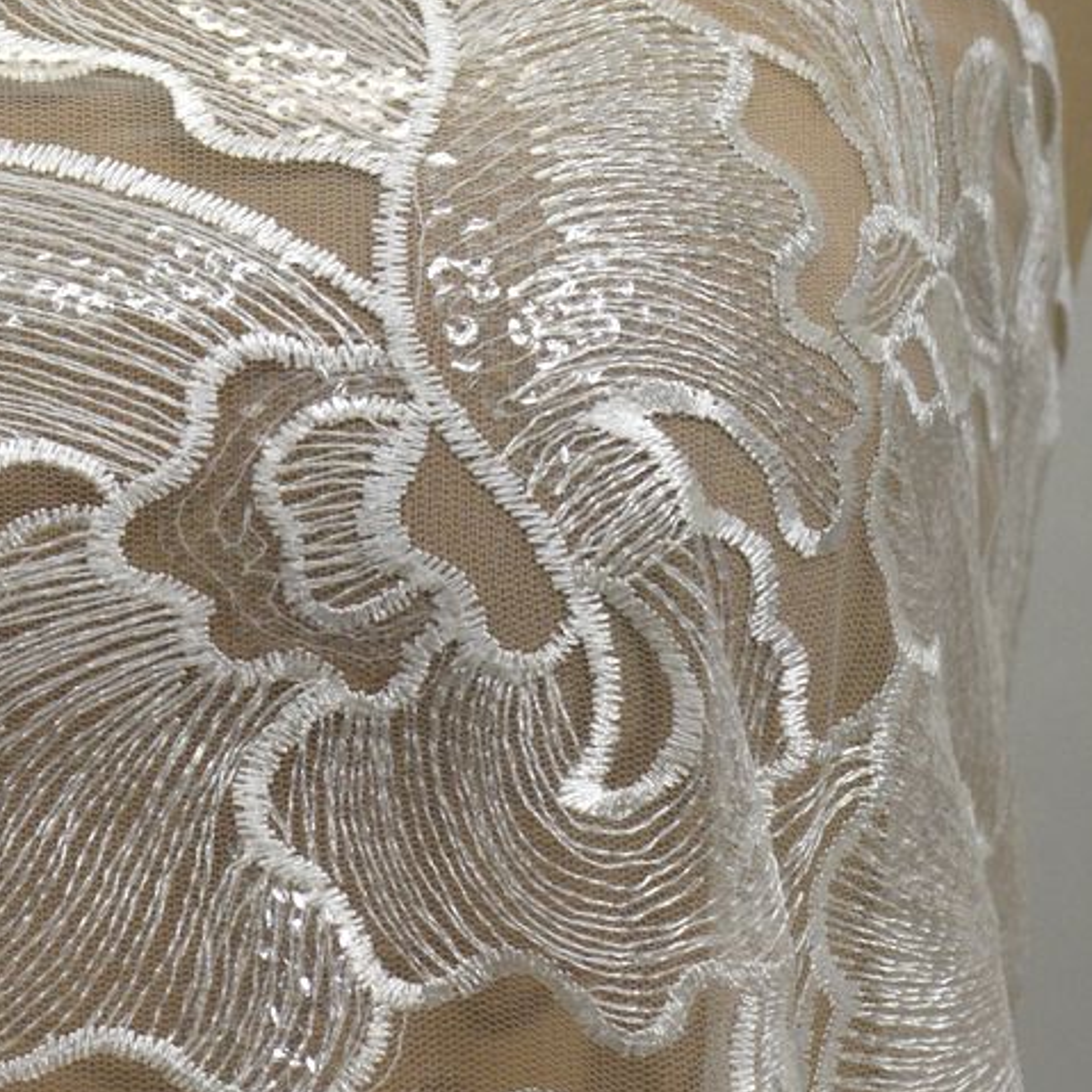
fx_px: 5982
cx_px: -178
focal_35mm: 168
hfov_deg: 10.3
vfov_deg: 10.4
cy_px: 928
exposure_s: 1/100
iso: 400
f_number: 5
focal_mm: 35
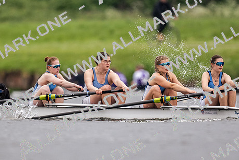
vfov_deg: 1.2
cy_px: 81
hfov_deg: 1.8
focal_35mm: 1140
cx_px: 126
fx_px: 7573
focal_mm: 600
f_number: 4
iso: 720
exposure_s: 1/2000
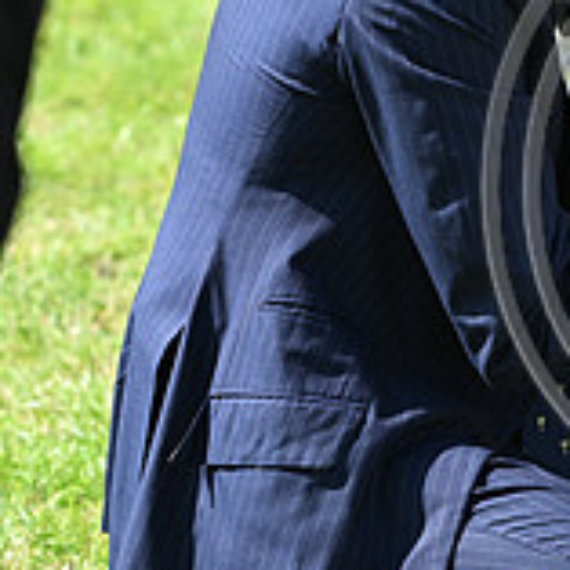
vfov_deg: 4.6
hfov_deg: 4.6
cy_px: 136
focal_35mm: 377
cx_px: 817
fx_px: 7023
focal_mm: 120
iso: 400
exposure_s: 1/1250
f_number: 4.5
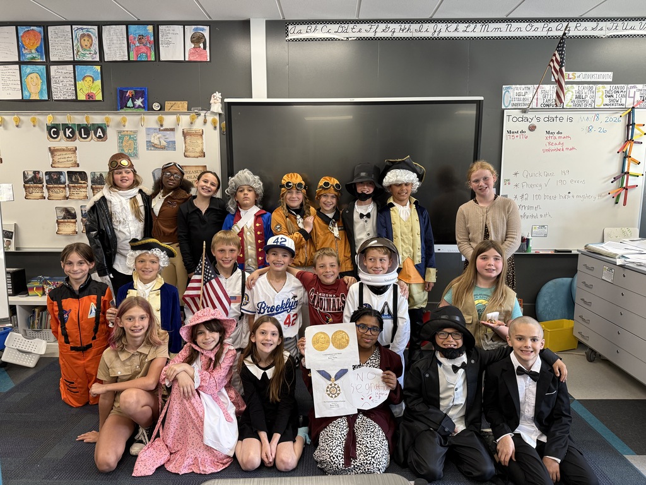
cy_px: 242
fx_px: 448
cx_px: 323
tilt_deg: -7.8
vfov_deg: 56.8
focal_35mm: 24
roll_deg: -0.5
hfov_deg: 71.6
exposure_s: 1/60
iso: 250
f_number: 1.78
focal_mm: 6.76
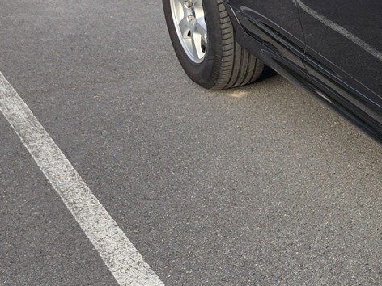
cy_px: 86
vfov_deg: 18.8
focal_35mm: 78
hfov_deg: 19.8
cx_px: 647
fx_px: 861
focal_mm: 6.3
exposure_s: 1/359
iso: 25
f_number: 1.7
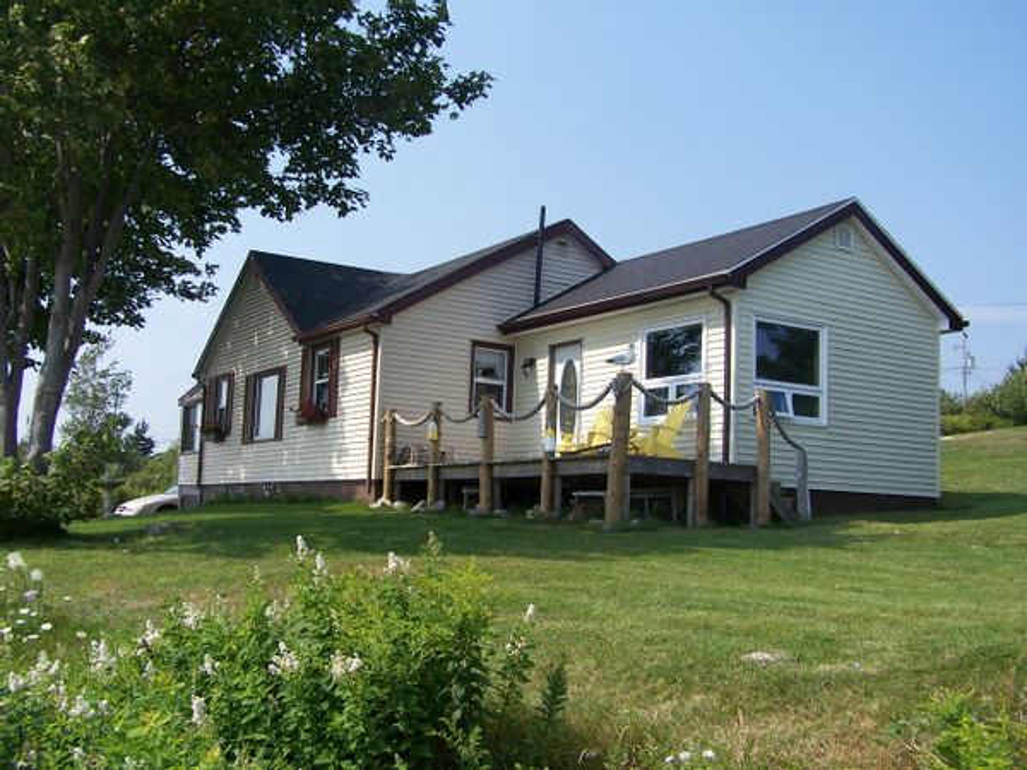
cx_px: 514
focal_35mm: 38
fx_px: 1127
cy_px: 385
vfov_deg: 37.7
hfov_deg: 49.0
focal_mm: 6.3
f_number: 4
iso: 80
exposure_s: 1/750
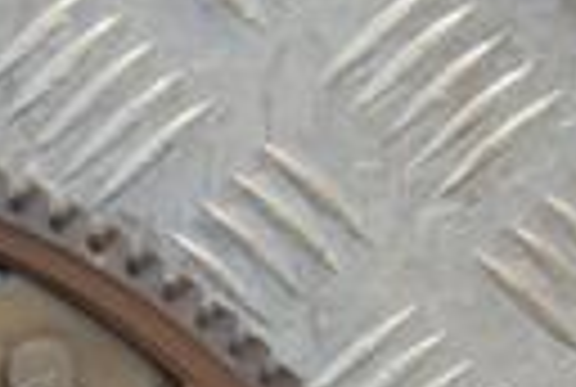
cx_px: -256
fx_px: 3935
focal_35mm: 245
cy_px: 882
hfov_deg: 8.2
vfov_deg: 5.5
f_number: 5
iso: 800
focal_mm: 35
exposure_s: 1/125
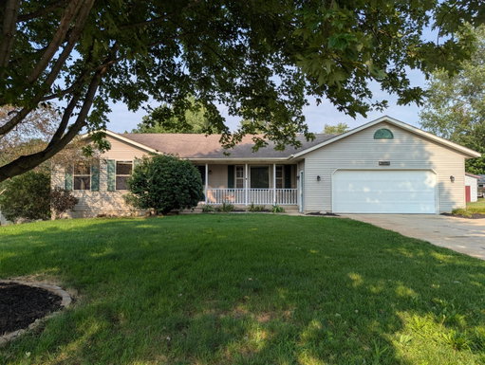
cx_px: 242
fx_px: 337
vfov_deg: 57.0
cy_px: 182
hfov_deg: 71.5
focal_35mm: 24
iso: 34
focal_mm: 6.81
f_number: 1.85
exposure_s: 1/951
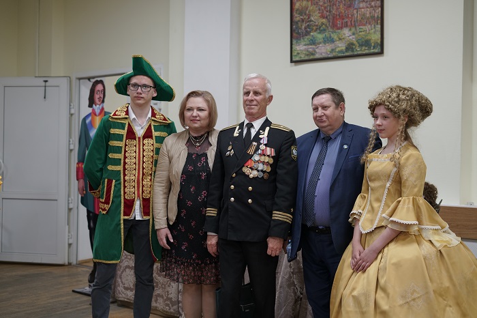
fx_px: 662
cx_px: 238
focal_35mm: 50
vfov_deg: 27.0
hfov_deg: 39.6
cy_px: 159
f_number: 2.5
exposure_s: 1/125
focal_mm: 50
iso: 800
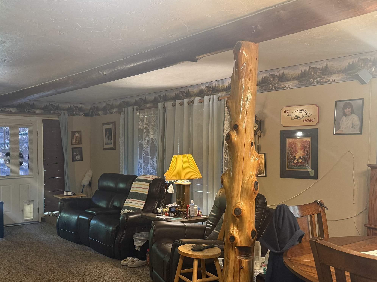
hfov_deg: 49.1
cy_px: 165
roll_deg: +0.1
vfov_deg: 38.5
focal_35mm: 37
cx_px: 118
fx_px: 403
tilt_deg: -2.6
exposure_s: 1/60
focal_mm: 6.76
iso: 400
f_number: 1.78
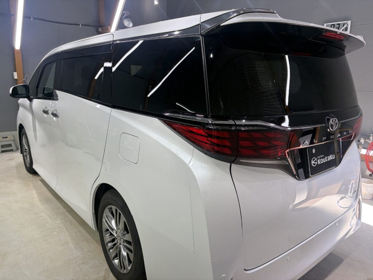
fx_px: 280
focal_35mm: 26
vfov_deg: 53.1
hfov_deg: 67.3
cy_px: 140
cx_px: 186
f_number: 1.6
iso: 40
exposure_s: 1/120
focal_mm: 5.96
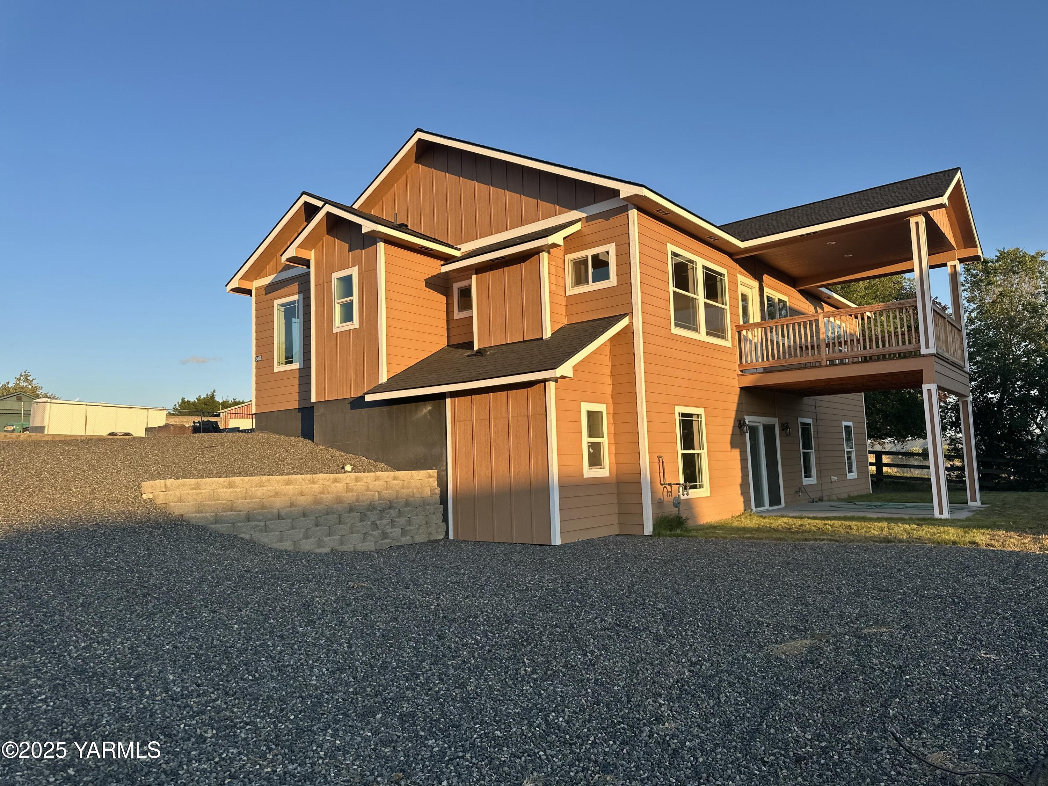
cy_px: 393
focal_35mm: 24
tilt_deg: +6.2
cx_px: 524
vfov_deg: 56.8
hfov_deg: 71.6
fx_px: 727
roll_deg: +3.4
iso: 80
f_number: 1.78
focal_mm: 6.86
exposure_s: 1/1095
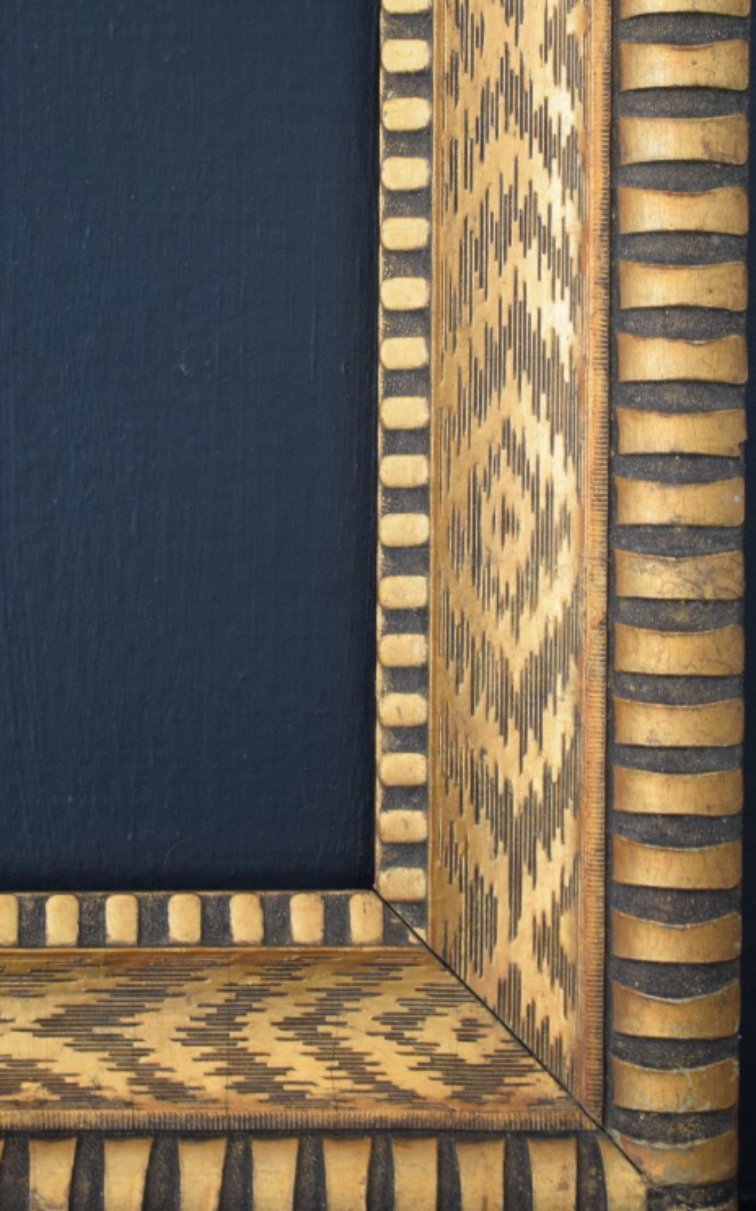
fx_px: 2606
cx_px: 354
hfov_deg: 16.5
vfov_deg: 26.1
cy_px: 465
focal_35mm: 79
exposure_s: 1/60
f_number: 4.5
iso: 1250
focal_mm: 32
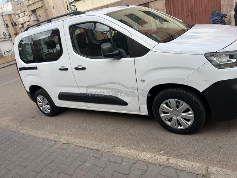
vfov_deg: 53.1
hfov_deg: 67.3
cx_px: 118
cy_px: 89
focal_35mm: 26
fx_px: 178
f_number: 1.5
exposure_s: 1/1575
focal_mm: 5.7
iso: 50
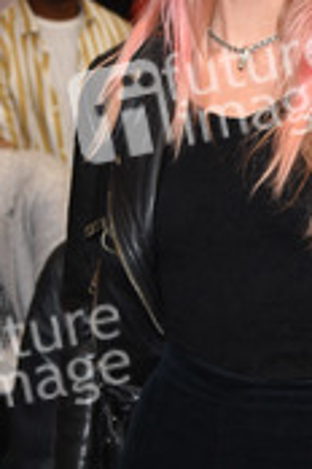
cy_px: 234
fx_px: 1495
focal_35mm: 115
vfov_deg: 17.8
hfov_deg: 11.8
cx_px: 286
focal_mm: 50
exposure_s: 1/125
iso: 1600
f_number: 5.6
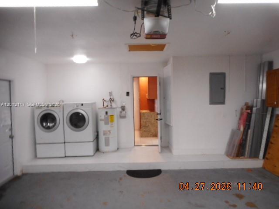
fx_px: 201
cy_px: 104
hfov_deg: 69.4
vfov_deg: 54.9
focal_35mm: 25
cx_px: 140
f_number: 3.7
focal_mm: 4.5
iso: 400
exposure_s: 1/25
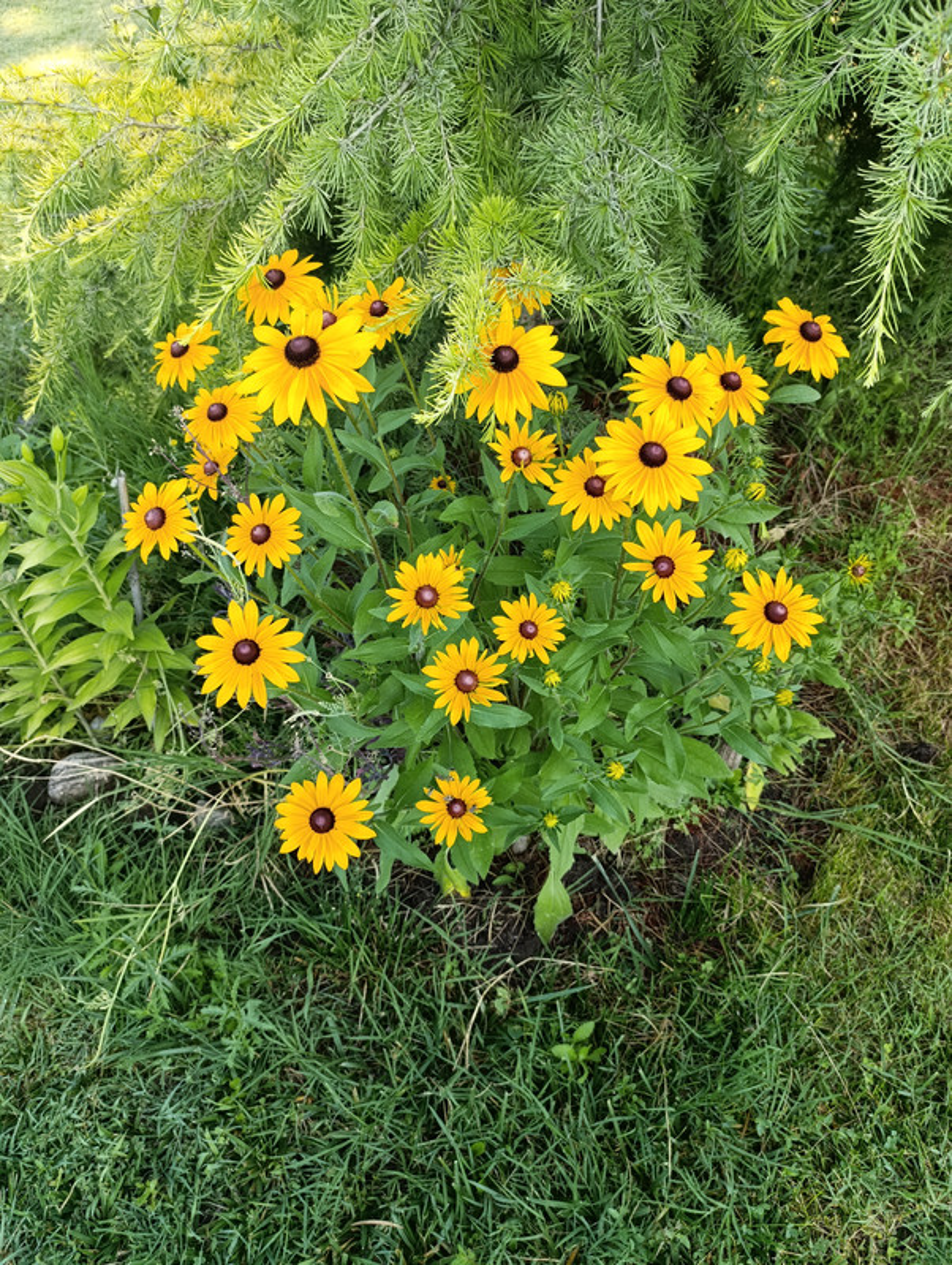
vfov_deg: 73.9
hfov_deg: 59.0
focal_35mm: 23
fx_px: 842
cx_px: 476
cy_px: 632
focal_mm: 6.14
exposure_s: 1/100
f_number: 1.6
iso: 100
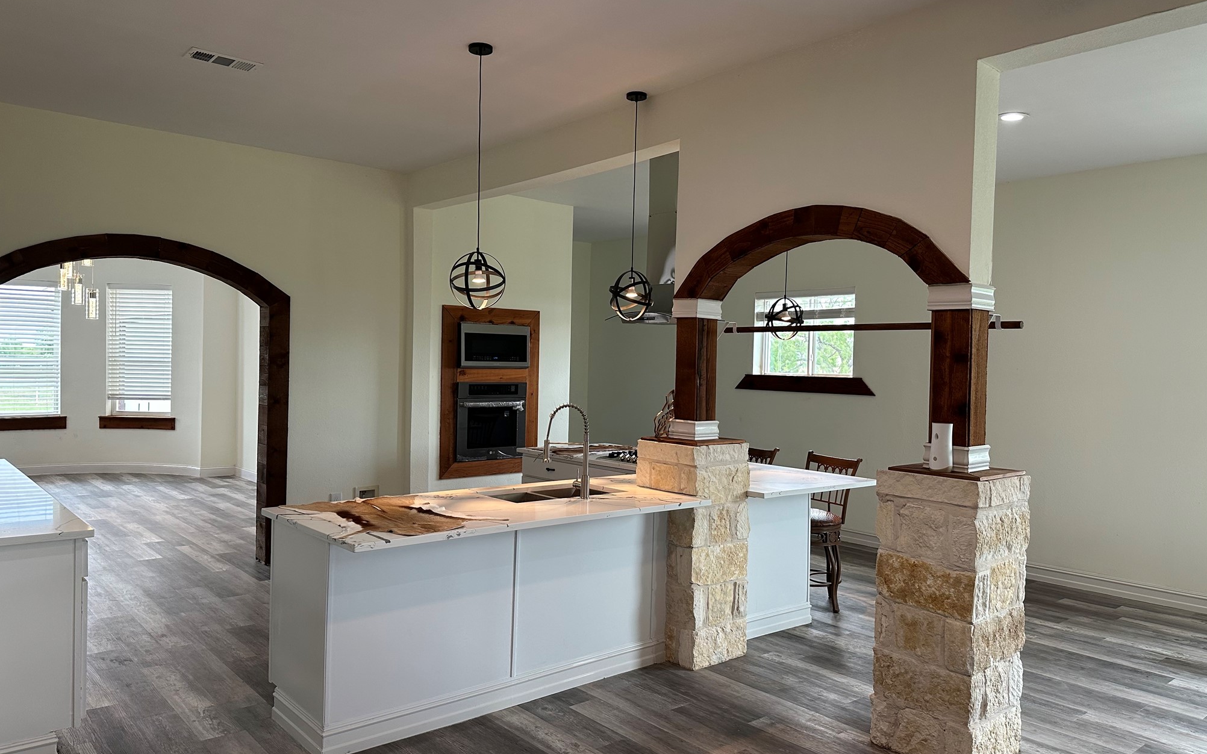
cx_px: 593
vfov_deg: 47.6
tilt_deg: -1.3
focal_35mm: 26
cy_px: 381
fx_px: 855
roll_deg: -1.7
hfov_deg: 70.4
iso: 160
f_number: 1.78
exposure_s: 1/120
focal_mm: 6.86
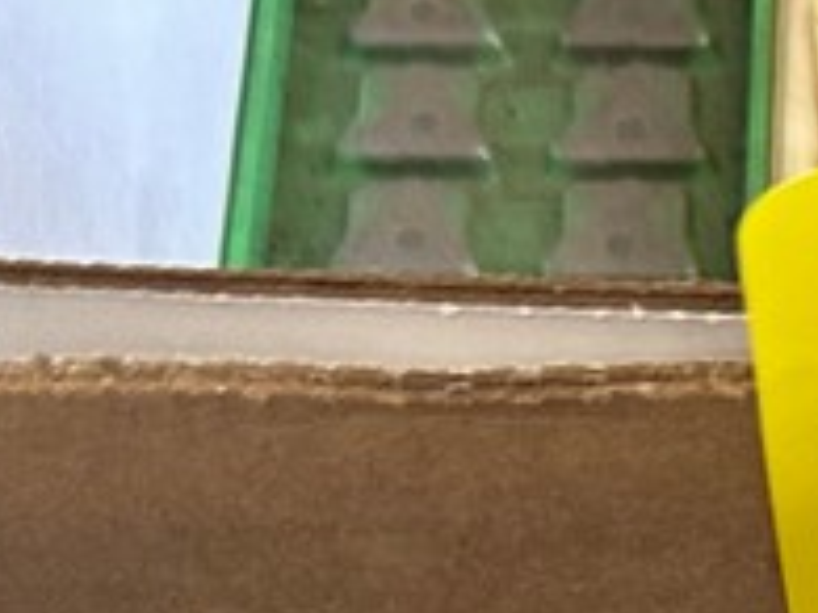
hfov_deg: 14.8
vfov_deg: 10.2
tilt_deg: -69.3
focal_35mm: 126
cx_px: 1149
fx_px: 2976
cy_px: 1470
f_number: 1.78
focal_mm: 6.86
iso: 250
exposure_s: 1/70
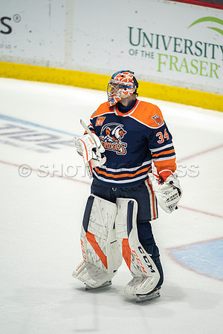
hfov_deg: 2.3
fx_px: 5575
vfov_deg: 3.4
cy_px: 167
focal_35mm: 600
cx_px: 112
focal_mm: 600
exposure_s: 1/640
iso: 1600
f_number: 4
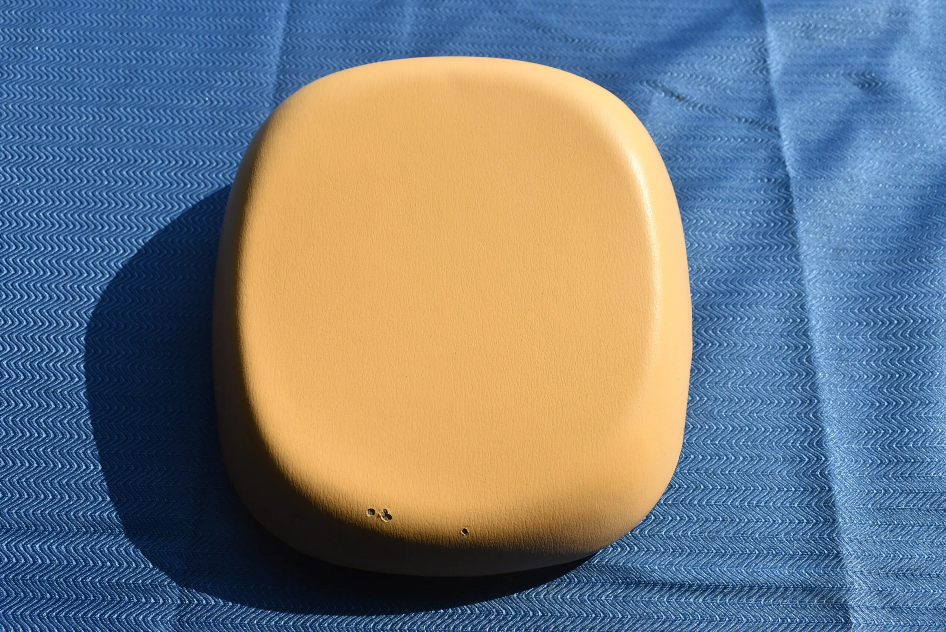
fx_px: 986
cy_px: 316
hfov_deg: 51.3
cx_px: 473
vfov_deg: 35.6
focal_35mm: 38
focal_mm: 25
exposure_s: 1/640
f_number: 9
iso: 200
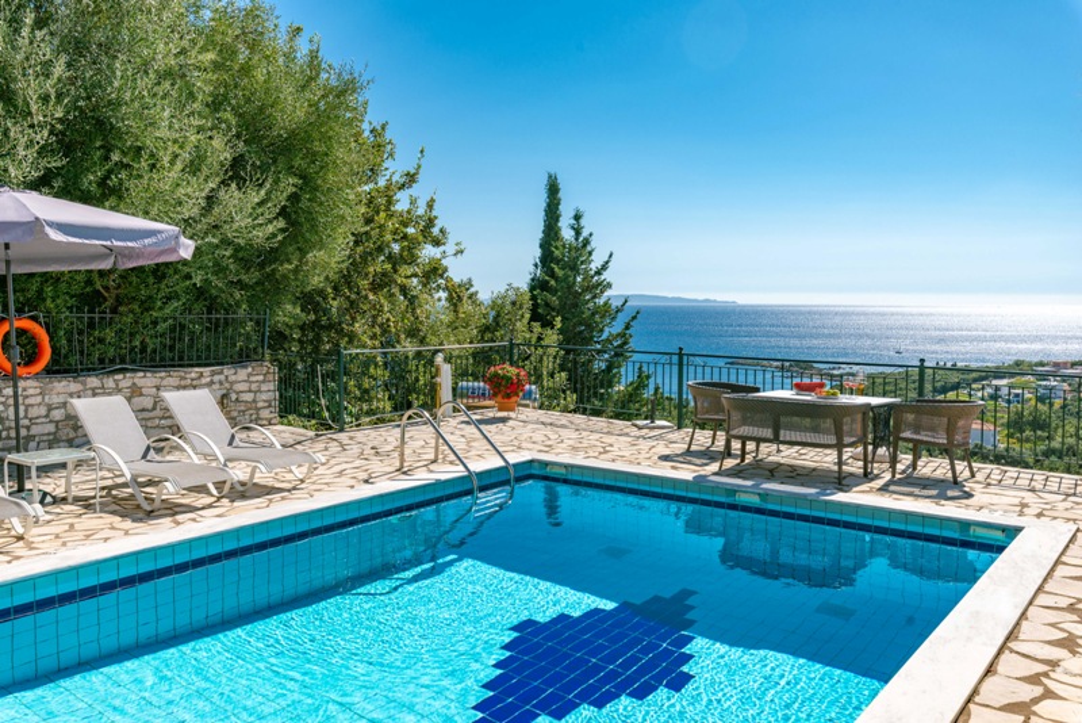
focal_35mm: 30
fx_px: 902
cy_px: 362
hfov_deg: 61.9
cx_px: 541
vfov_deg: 43.6
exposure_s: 1/640
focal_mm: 30
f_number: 9
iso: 200
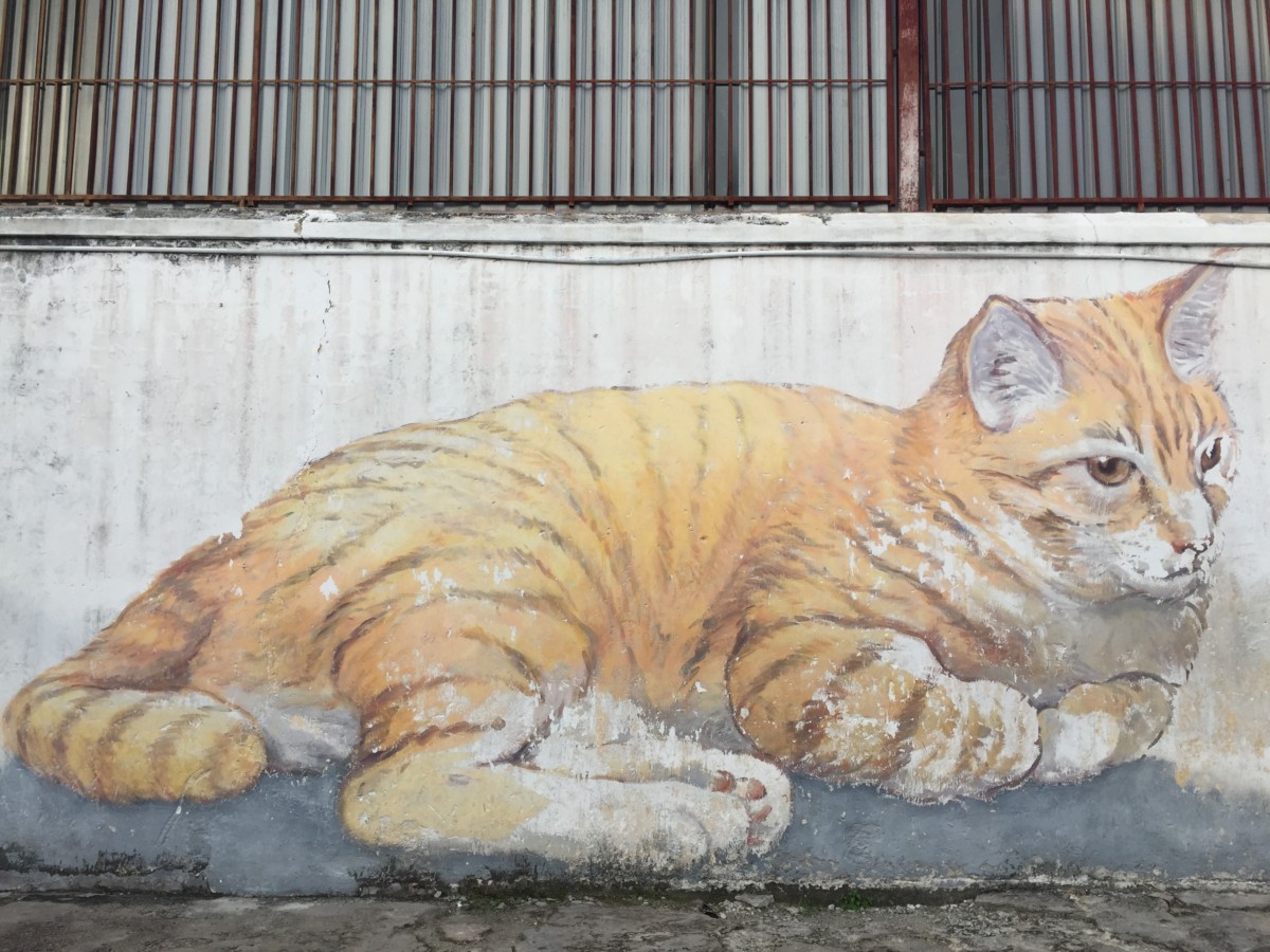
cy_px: 476
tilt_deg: +5.5
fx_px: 1064
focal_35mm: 29
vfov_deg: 48.2
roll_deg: -0.9
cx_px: 635
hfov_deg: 61.7
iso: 32
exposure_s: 1/471
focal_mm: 4.15
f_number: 2.2
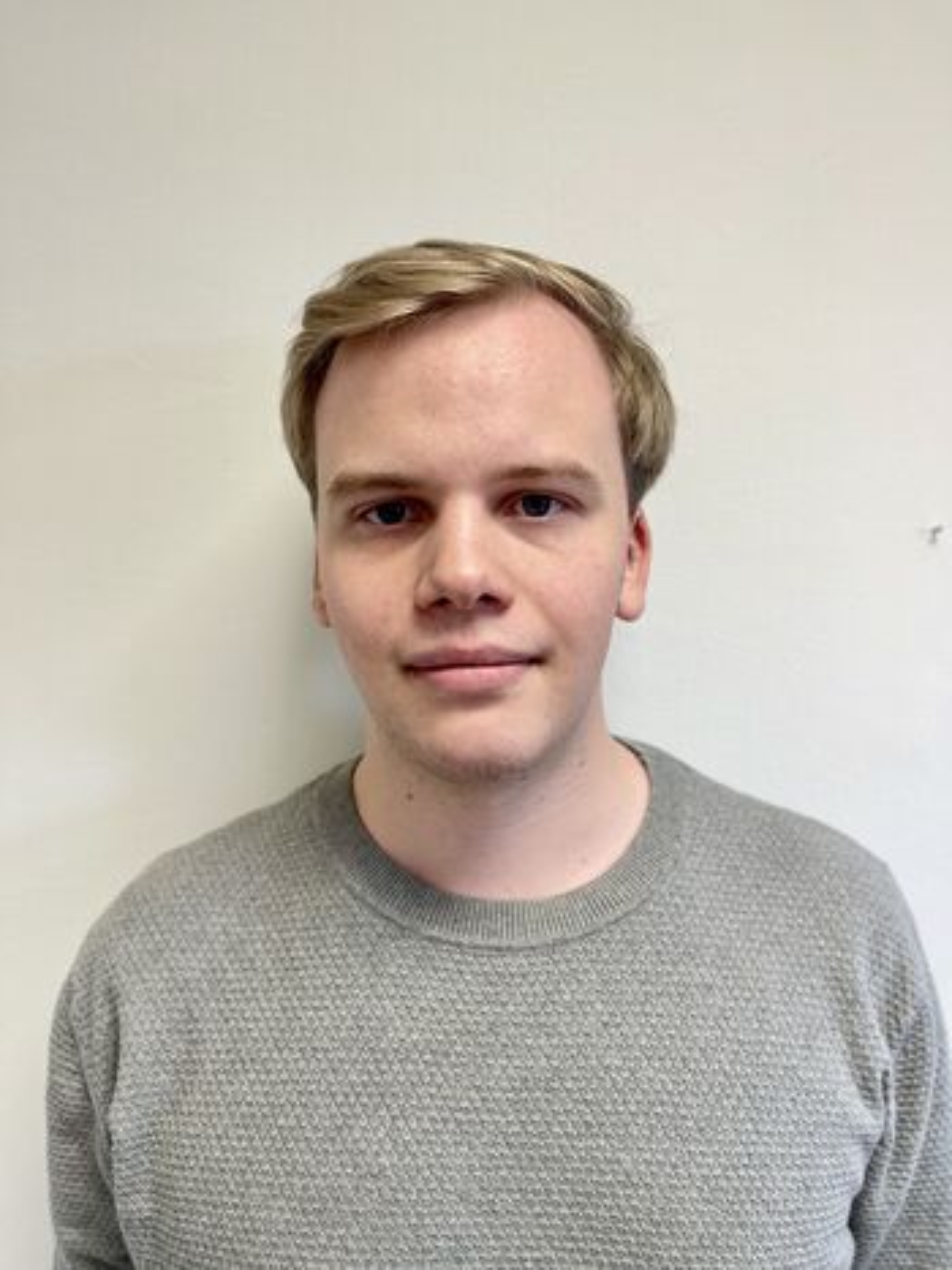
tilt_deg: -6.1
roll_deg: -1.2
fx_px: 954
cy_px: 635
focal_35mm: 26
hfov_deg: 53.0
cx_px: 476
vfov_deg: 67.3
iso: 50
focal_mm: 5.1
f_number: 1.6
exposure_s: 1/100
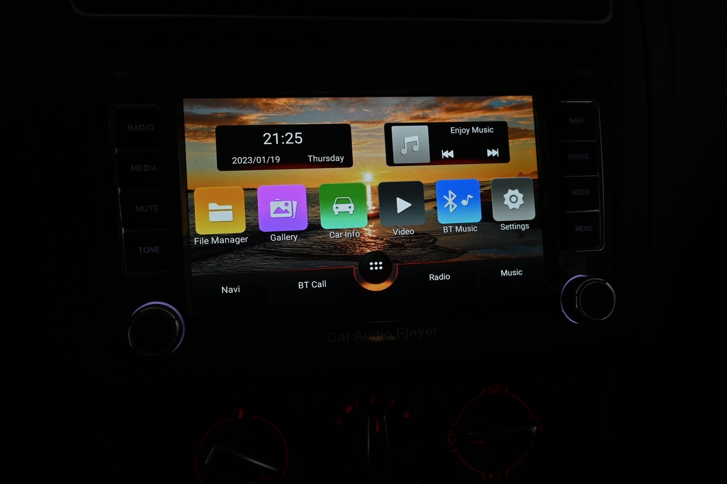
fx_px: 682
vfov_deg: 39.1
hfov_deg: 56.1
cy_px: 242
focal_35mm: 34
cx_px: 364
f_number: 5
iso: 320
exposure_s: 1/100
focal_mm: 22.5
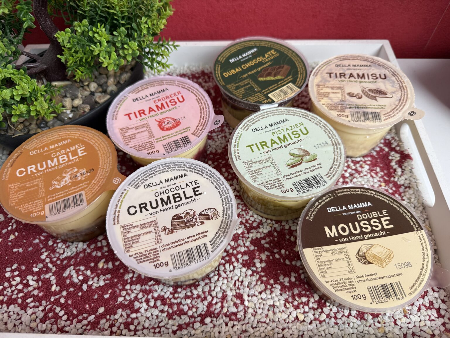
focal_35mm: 24
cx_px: 225
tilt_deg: -55.4
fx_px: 312
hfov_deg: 71.6
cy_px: 169
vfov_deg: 56.8
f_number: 1.78
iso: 160
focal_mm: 6.76
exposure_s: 1/100
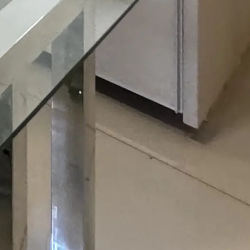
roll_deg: +0.2
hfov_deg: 12.6
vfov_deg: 12.0
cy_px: -440
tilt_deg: +0.0
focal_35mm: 96
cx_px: -402
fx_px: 784
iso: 320
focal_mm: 2.22
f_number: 2.2
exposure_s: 1/85
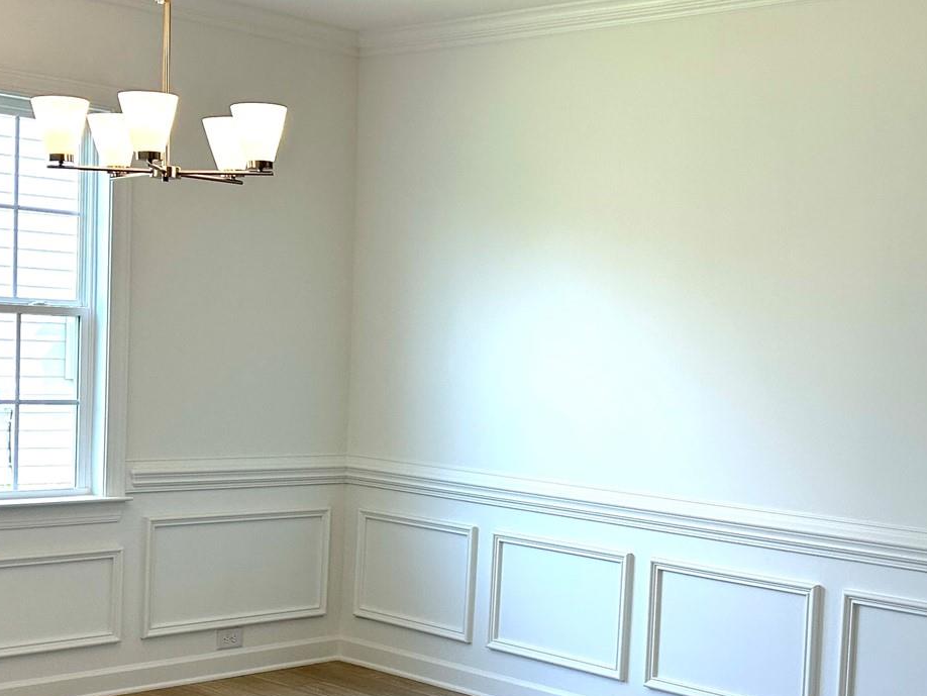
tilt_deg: -4.9
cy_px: 452
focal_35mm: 58
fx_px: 1554
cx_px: 537
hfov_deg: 33.2
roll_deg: -2.9
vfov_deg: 25.1
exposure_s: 1/244
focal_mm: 5.7
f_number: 1.5
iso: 50
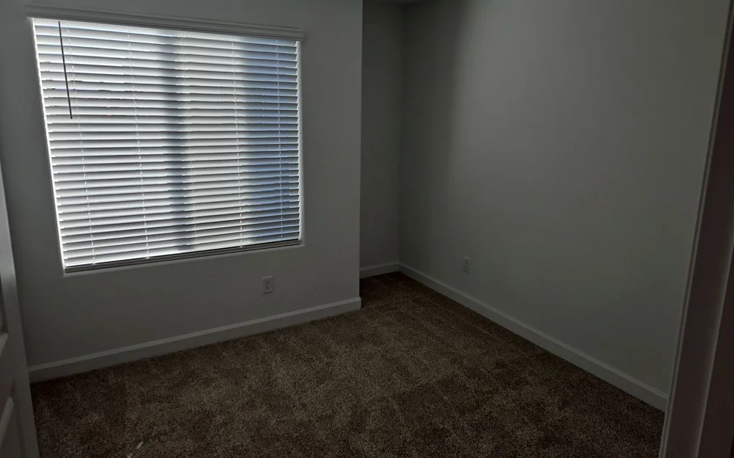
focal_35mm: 25
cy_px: 211
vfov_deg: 49.2
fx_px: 500
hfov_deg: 72.6
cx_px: 362
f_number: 1.8
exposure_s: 1/156
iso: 50
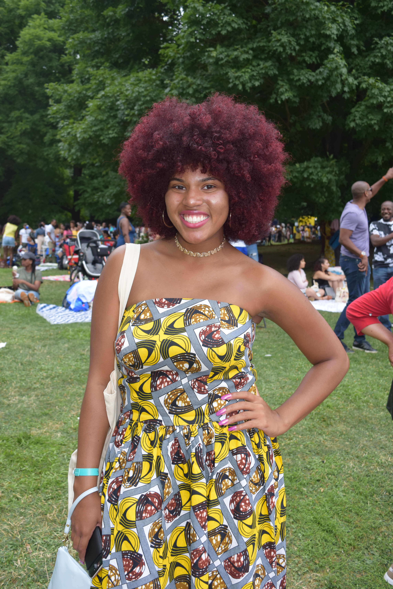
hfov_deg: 36.9
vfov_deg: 53.1
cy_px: 294
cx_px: 196
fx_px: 589
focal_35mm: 36
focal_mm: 24
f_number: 5.6
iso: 640
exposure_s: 1/125
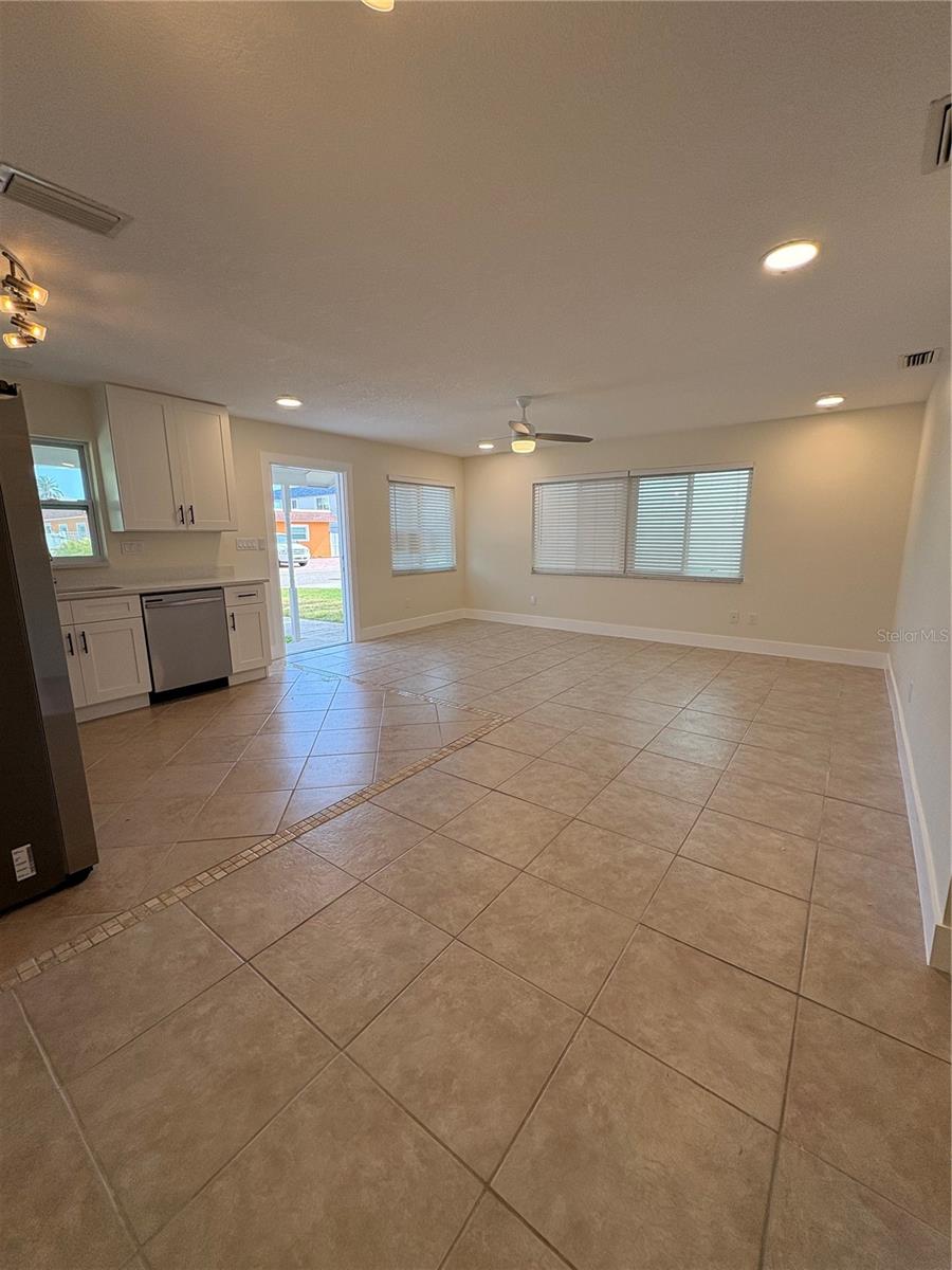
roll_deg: -0.2
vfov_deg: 102.1
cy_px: 635
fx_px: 513
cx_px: 476
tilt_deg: -10.6
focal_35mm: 14
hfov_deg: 85.7
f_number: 2.2
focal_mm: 2.22
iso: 64
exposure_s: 1/190
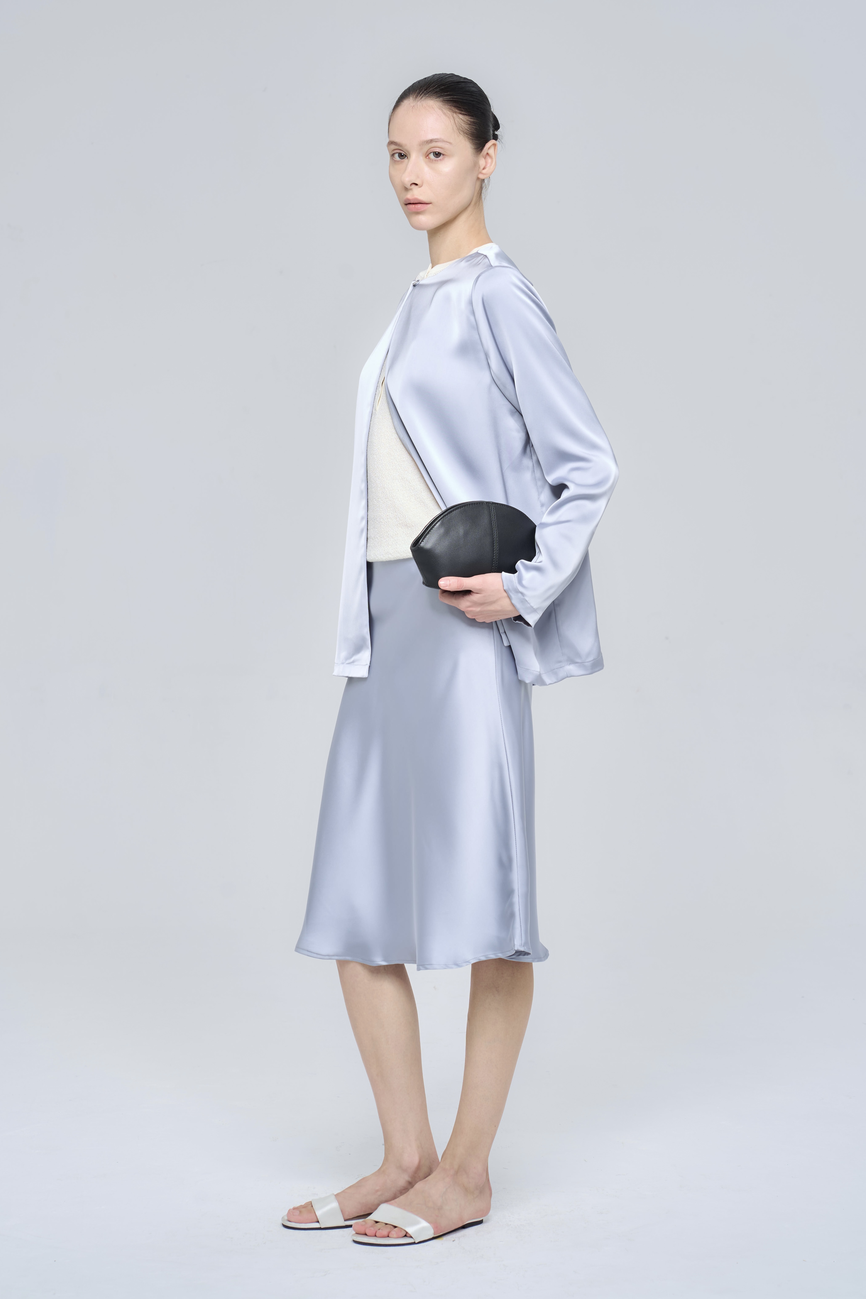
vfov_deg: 23.9
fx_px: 3067
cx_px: 433
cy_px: 650
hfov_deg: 16.1
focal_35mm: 85
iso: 200
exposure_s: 1/125
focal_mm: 85
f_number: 8
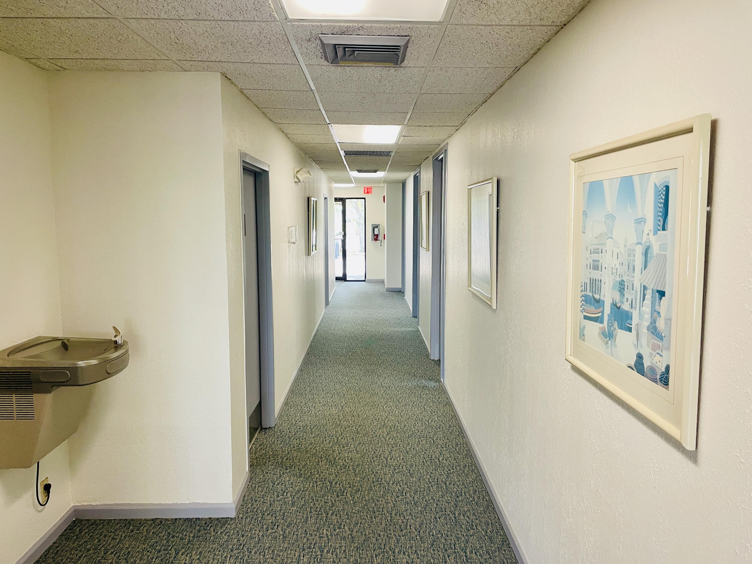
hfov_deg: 67.3
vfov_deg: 53.1
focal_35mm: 26
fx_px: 565
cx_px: 376
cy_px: 282
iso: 125
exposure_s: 1/60
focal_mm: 4.2
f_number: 1.6
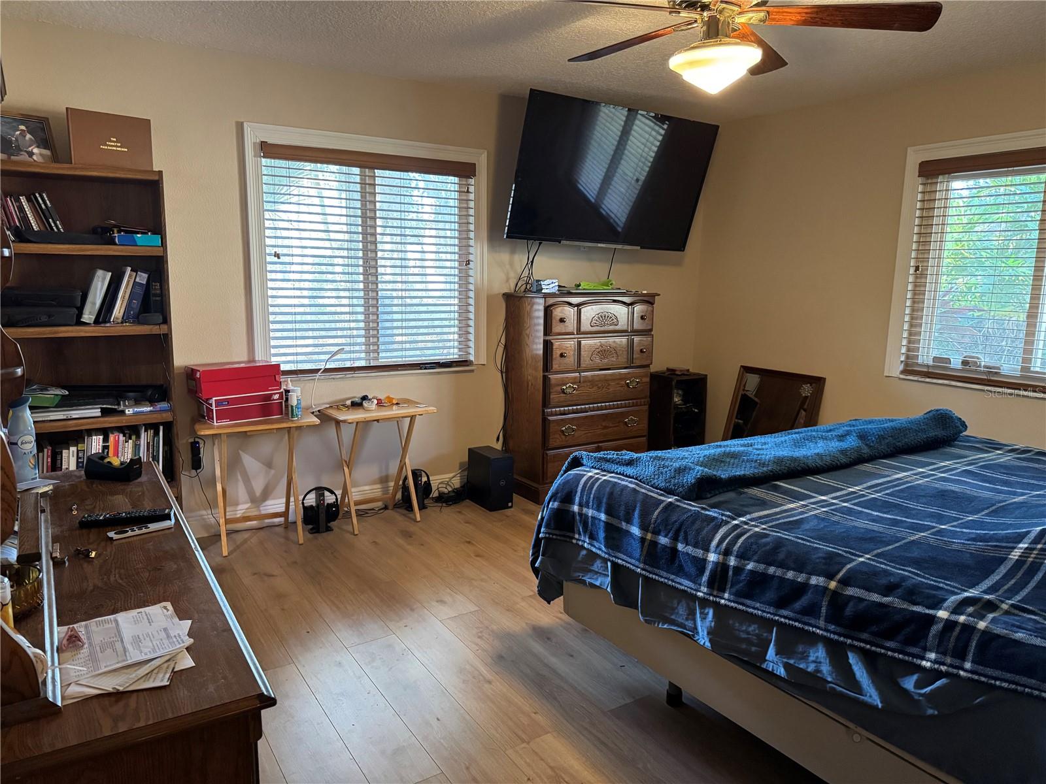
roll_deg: -1.4
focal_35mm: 24
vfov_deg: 56.8
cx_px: 523
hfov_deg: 71.6
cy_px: 392
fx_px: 725
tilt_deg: -10.1
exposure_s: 1/60
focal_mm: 6.76
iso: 800
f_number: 1.78
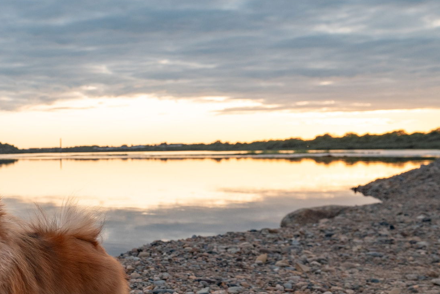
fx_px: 685
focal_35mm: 56
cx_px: -3
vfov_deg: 24.1
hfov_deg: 32.7
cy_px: 185
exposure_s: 1/250
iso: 250
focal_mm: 24
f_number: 5.6
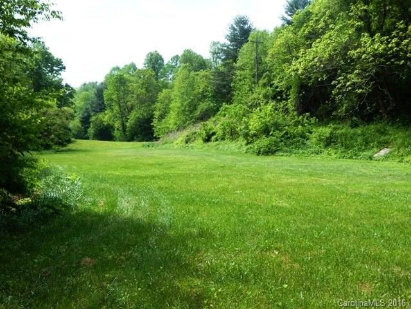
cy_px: 154
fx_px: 451
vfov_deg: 37.7
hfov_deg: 49.0
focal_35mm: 38
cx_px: 206
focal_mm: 6.8
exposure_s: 1/800
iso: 125
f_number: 3.4
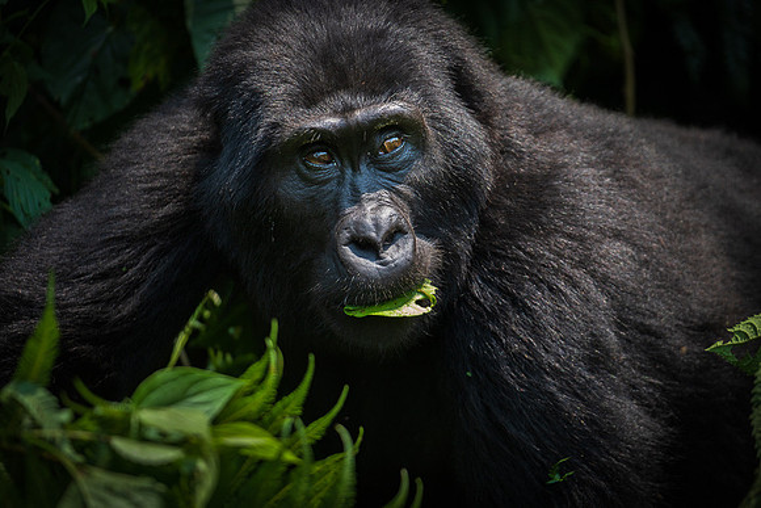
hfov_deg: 9.8
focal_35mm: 210
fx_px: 4440
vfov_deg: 6.5
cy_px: 254
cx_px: 380
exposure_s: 1/1250
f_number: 2.8
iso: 640
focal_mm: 140
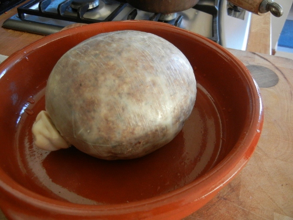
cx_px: 146
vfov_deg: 46.8
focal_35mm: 30
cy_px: 110
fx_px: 254
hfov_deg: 60.0
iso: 400
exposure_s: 1/20
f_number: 3.5
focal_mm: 5.4
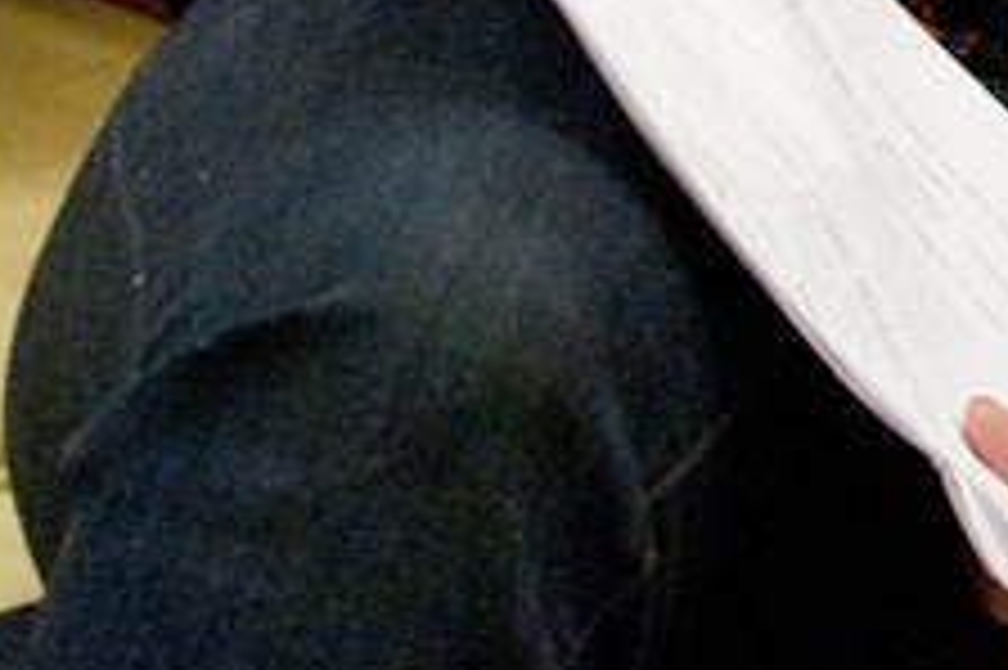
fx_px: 10688
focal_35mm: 382
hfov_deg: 5.3
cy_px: -1443
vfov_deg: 3.5
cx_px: 1780
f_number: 5
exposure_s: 1/200
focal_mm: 70
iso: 3200
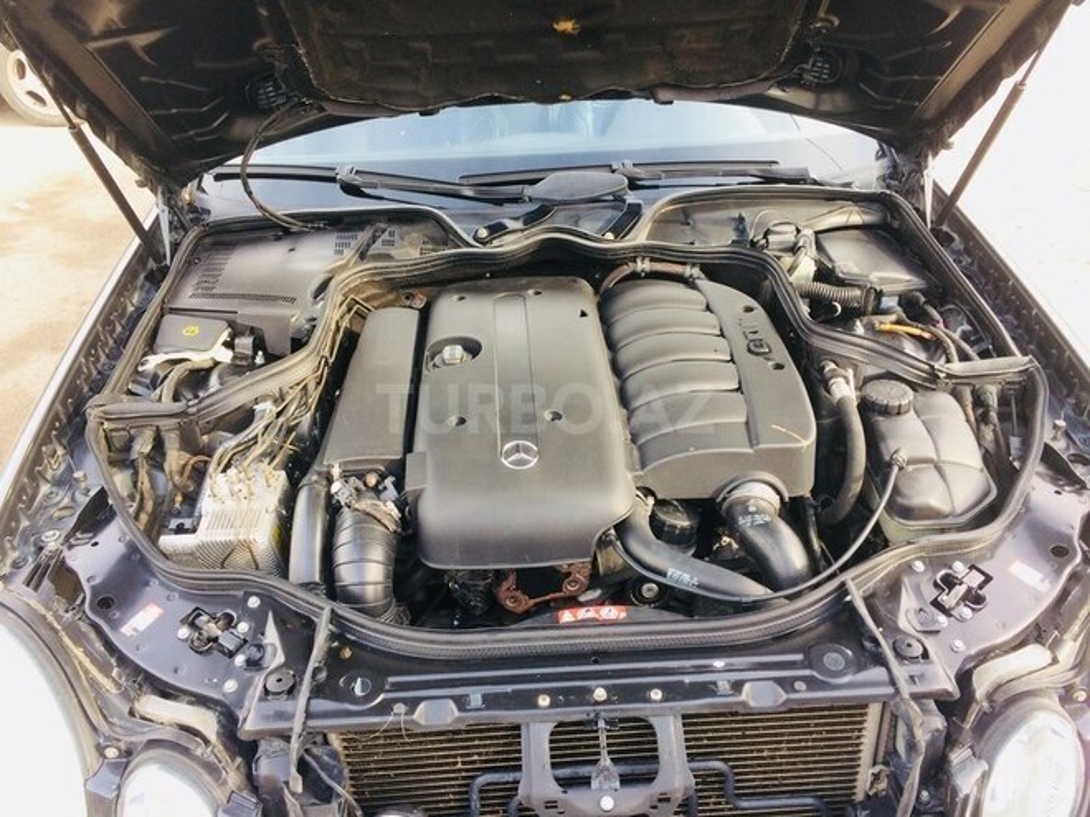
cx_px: 545
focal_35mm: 29
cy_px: 408
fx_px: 913
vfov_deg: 48.2
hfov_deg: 61.7
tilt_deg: -32.6
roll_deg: +1.0
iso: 32
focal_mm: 4.15
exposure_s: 1/124
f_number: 2.2
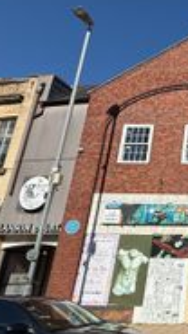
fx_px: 293
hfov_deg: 26.1
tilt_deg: +15.8
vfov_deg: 59.3
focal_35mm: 33
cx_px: 282
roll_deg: -1.2
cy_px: 190
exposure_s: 1/3663
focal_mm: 2.22
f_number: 2.2
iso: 50
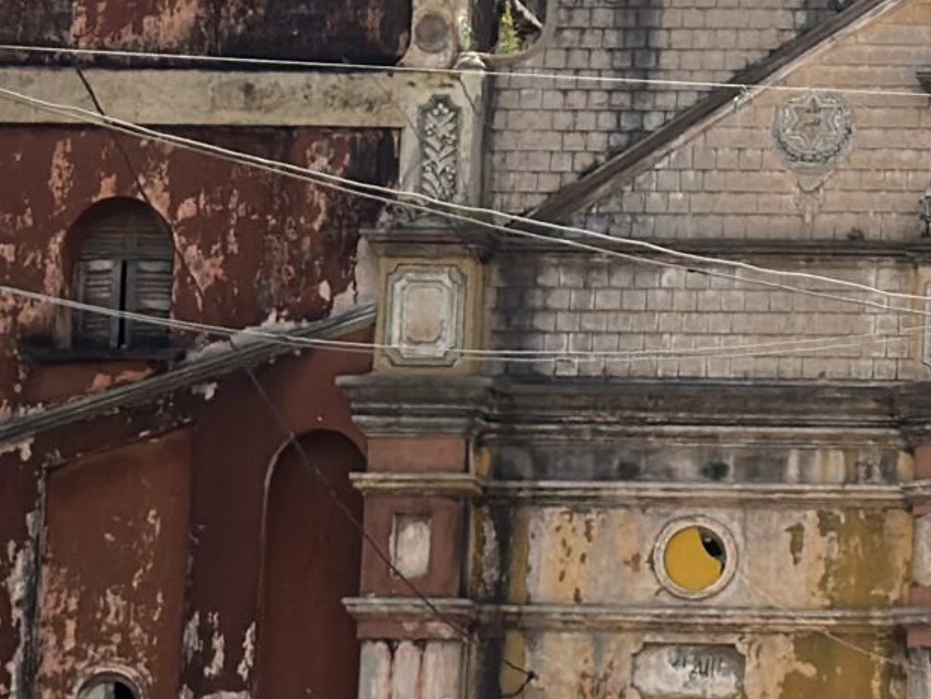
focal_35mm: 199
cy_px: 249
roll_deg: -1.8
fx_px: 5353
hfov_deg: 9.7
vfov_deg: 7.5
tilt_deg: +9.6
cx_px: 1364
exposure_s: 1/5882
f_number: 1.78
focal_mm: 6.86
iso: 100
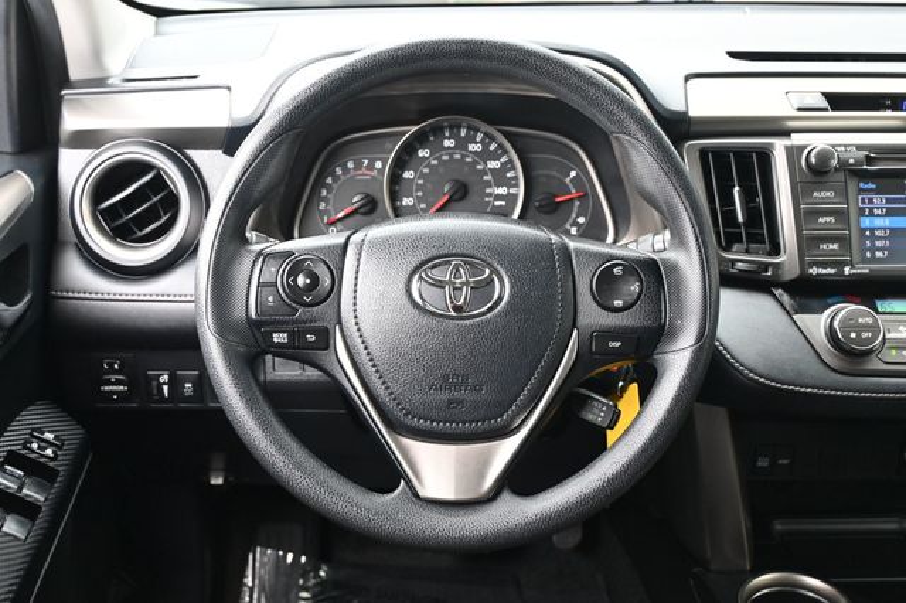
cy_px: 302
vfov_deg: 31.9
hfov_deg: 46.4
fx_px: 1056
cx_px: 453
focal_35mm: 42
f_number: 4.5
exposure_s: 1/125
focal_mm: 28
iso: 1100
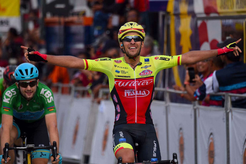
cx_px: 123
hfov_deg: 5.2
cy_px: 82
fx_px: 2732
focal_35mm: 400
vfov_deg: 3.4
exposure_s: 1/1600
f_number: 5.6
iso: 1000
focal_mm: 400
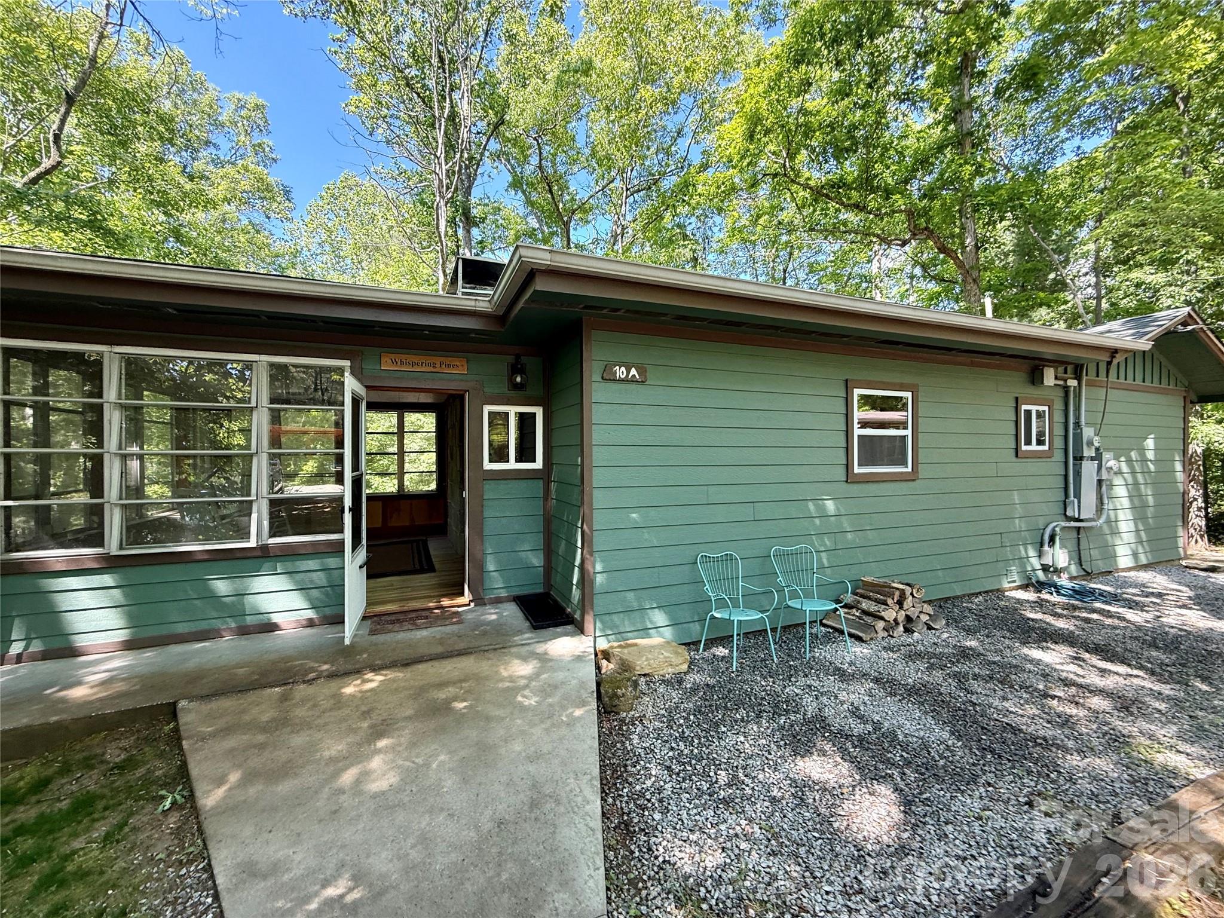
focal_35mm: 14
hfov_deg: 102.1
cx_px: 612
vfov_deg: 85.7
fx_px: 495
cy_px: 459
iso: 80
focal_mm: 2.22
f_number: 2.2
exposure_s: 1/99
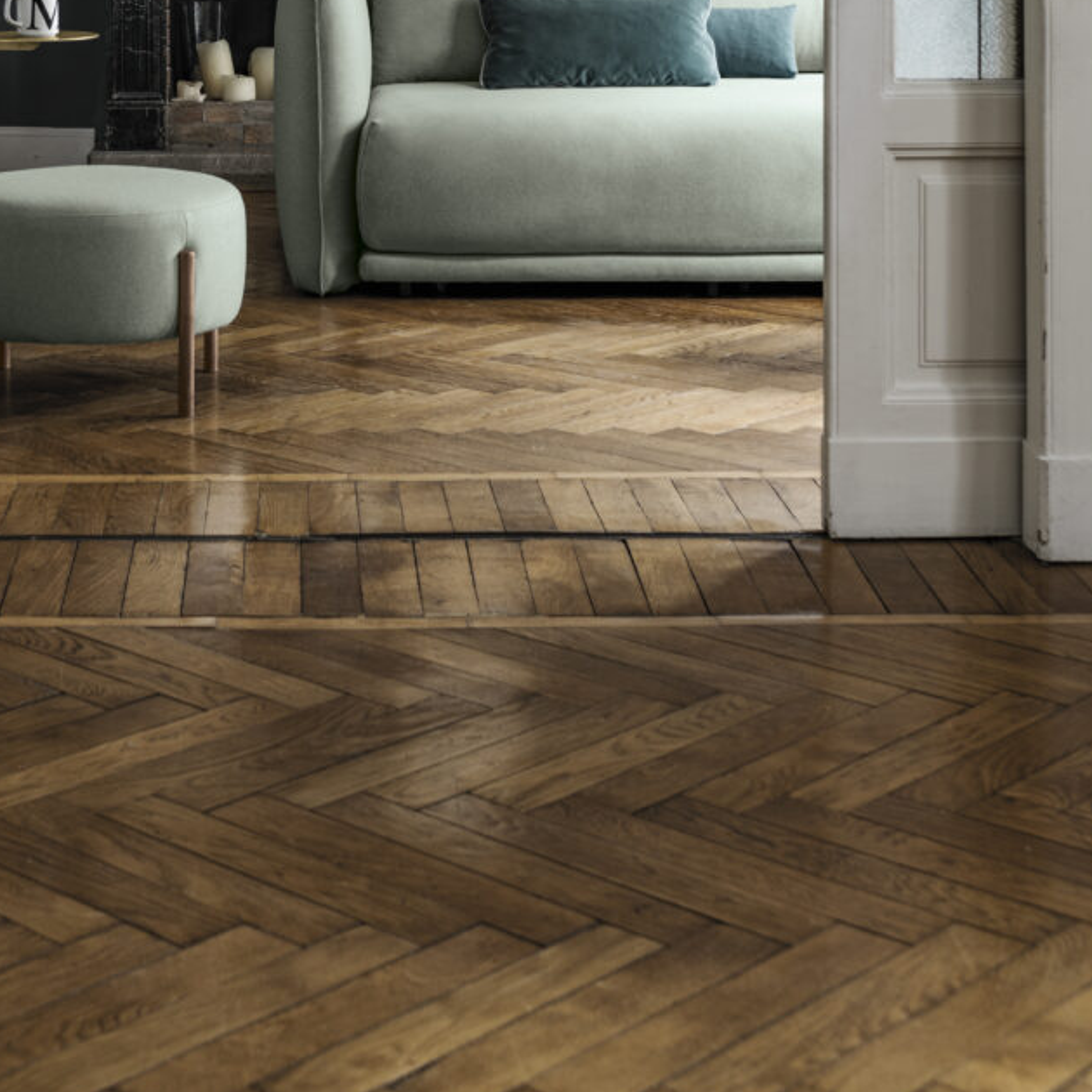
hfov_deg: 22.3
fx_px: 2748
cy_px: -141
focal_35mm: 77
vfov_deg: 21.2
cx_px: 306
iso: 64
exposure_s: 1.3
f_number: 7.1
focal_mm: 38
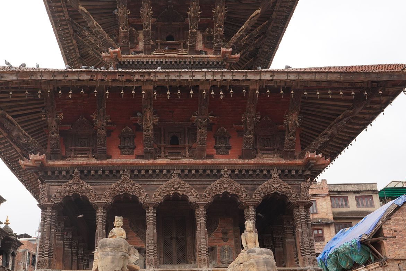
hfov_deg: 47.1
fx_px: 462
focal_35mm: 41
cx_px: 164
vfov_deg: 32.6
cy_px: 158
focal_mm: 24
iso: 800
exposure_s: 1/100
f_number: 13
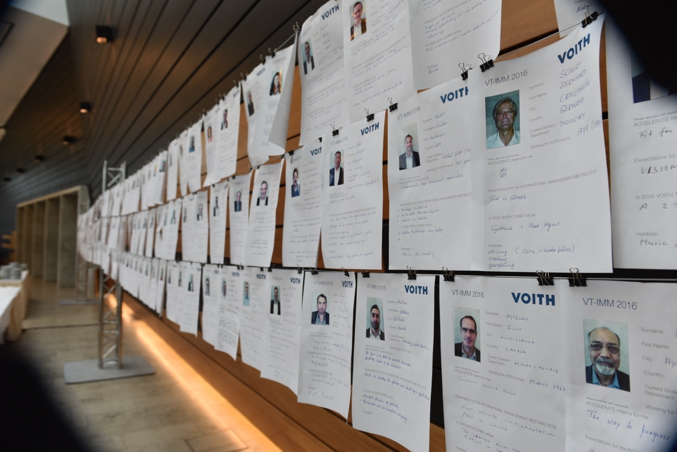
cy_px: 226
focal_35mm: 24
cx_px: 338
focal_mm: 24
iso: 400
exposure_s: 1/100
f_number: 5
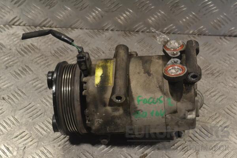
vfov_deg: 18.9
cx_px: 118
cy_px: 79
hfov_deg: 28.1
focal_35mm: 72
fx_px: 474
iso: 3200
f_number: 10
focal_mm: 48
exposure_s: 1/400
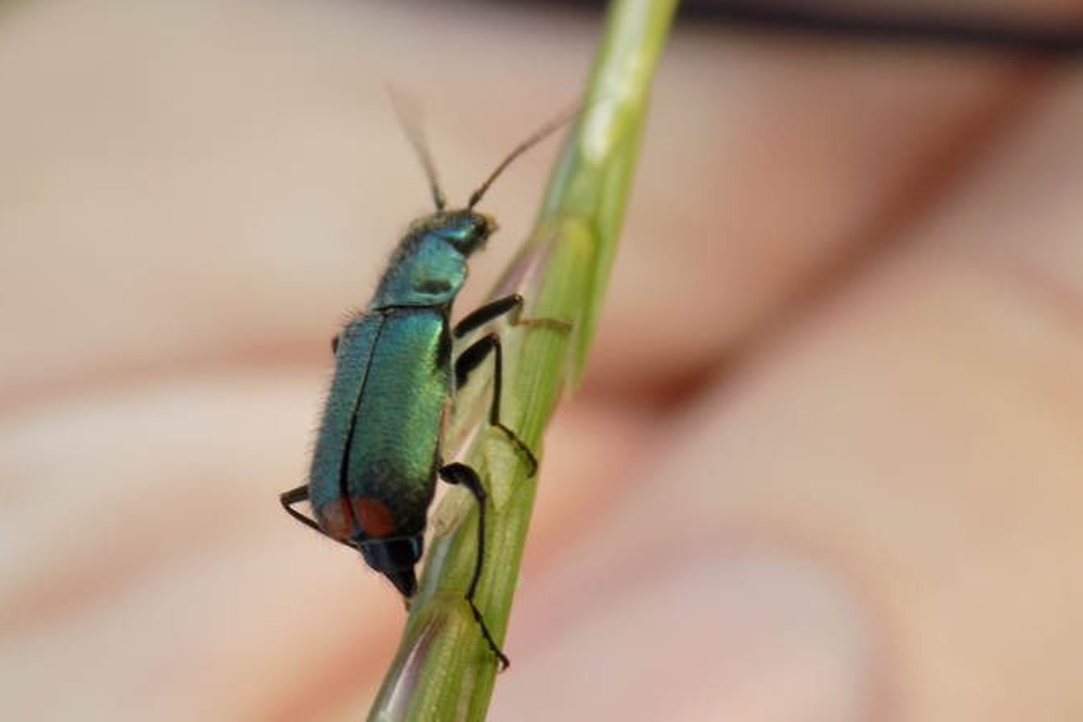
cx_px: 490
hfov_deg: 13.1
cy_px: 423
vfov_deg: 8.7
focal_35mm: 157
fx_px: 4724
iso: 80
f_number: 4.8
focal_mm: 20.9
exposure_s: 1/60
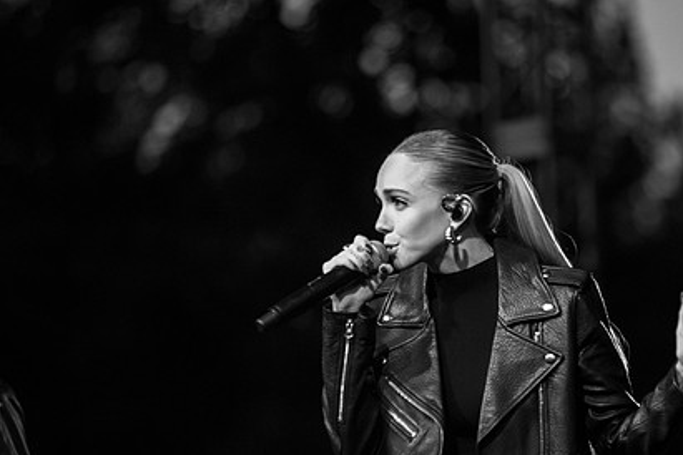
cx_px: 442
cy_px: 265
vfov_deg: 5.3
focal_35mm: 261
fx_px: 4951
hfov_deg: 7.9
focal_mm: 185
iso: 2000
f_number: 2.8
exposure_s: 1/640
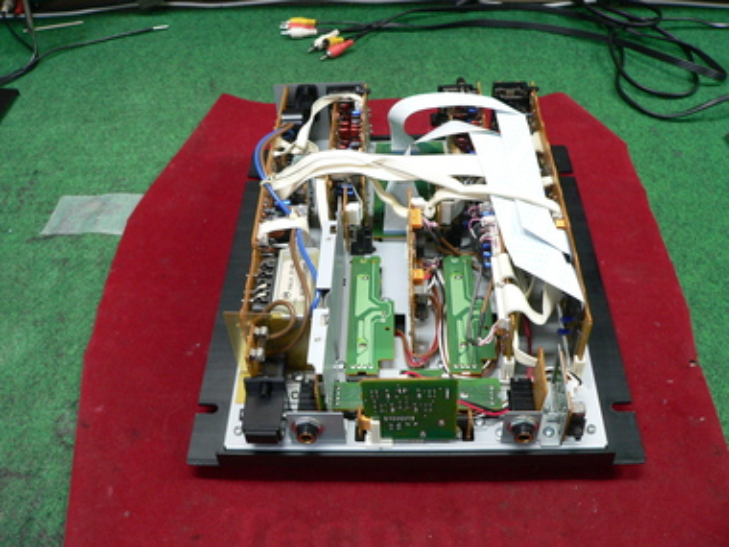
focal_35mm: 36
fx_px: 758
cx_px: 364
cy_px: 274
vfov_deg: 39.7
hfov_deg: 51.4
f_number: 2.8
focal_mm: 6
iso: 200
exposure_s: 1/20
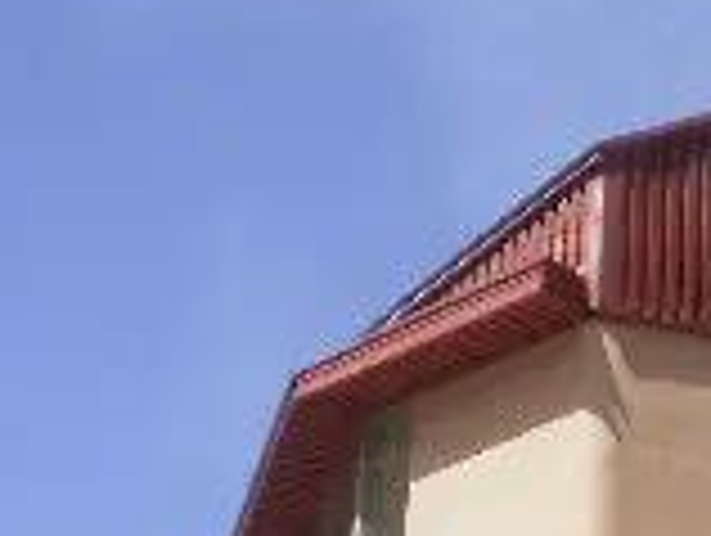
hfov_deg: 17.4
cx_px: 963
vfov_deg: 13.1
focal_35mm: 105
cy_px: 874
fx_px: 2160
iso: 100
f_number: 7.8
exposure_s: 1/200
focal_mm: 4.65
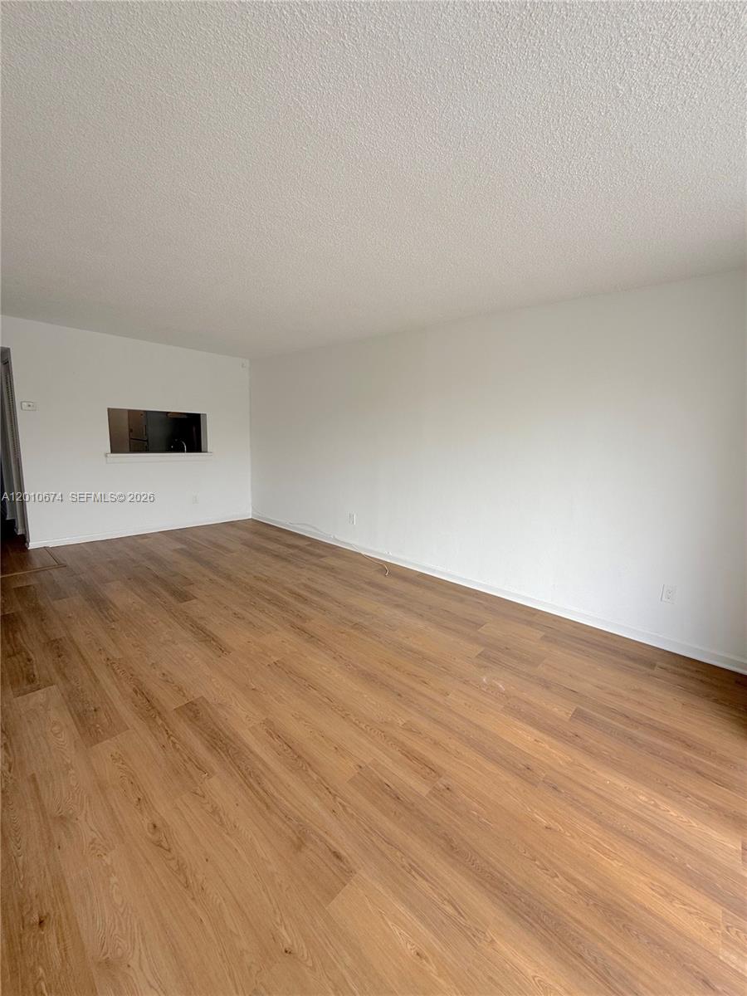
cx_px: 374
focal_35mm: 14
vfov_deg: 102.1
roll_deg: -1.5
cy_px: 498
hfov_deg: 85.7
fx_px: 403
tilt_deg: -8.5
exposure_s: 1/99
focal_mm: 2.22
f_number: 2.2
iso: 50
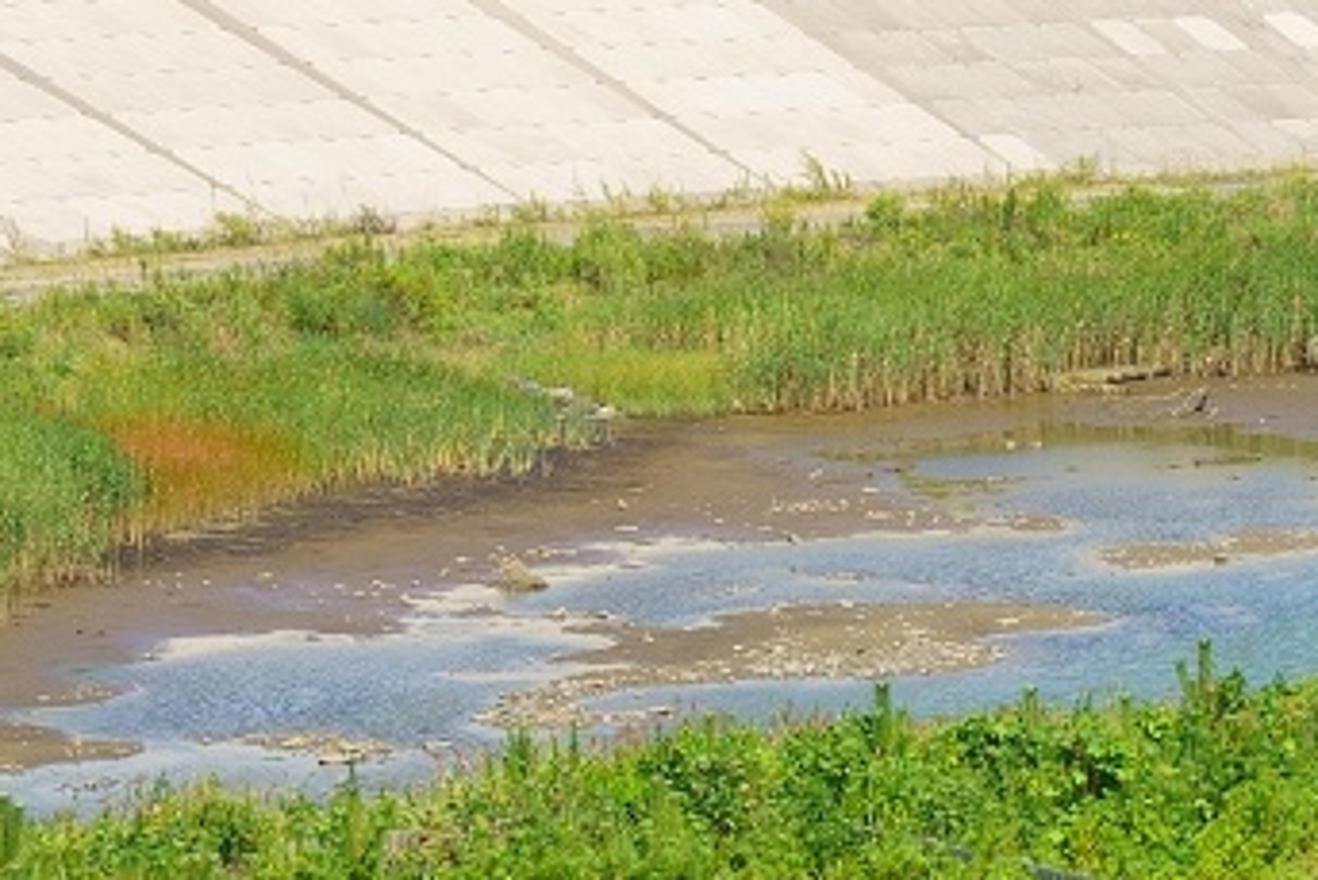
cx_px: 1856
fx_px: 9632
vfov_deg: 5.2
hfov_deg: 7.7
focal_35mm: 263
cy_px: 1595
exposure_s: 1/200
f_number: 8
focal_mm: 47
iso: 100
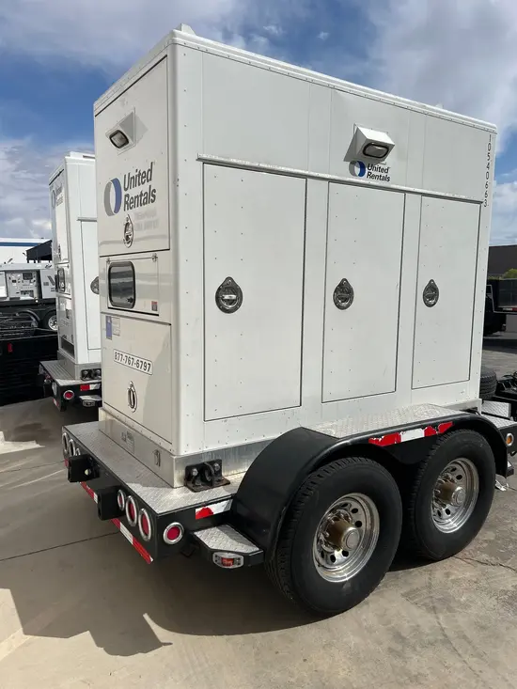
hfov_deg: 53.1
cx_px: 258
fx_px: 518
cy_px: 344
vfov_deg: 67.3
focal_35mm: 26
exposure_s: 1/9434
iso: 50
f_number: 1.5
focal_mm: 5.7
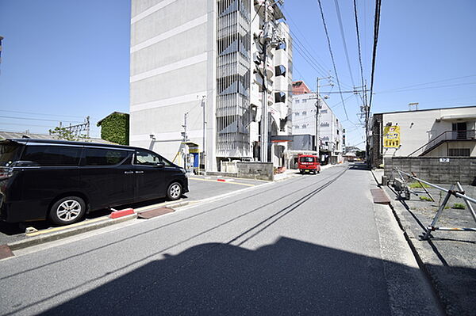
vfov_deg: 77.2
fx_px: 198
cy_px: 158
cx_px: 238
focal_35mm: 15
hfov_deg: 100.4
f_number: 5
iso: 100
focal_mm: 10
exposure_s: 1/400
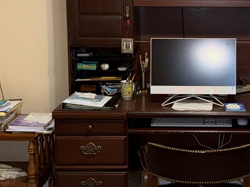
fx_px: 599
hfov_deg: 23.1
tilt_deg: -7.3
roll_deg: -0.6
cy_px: 63
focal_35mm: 83
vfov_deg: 17.7
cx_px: 208
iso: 100
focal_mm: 6.76
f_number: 1.78
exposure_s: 1/15
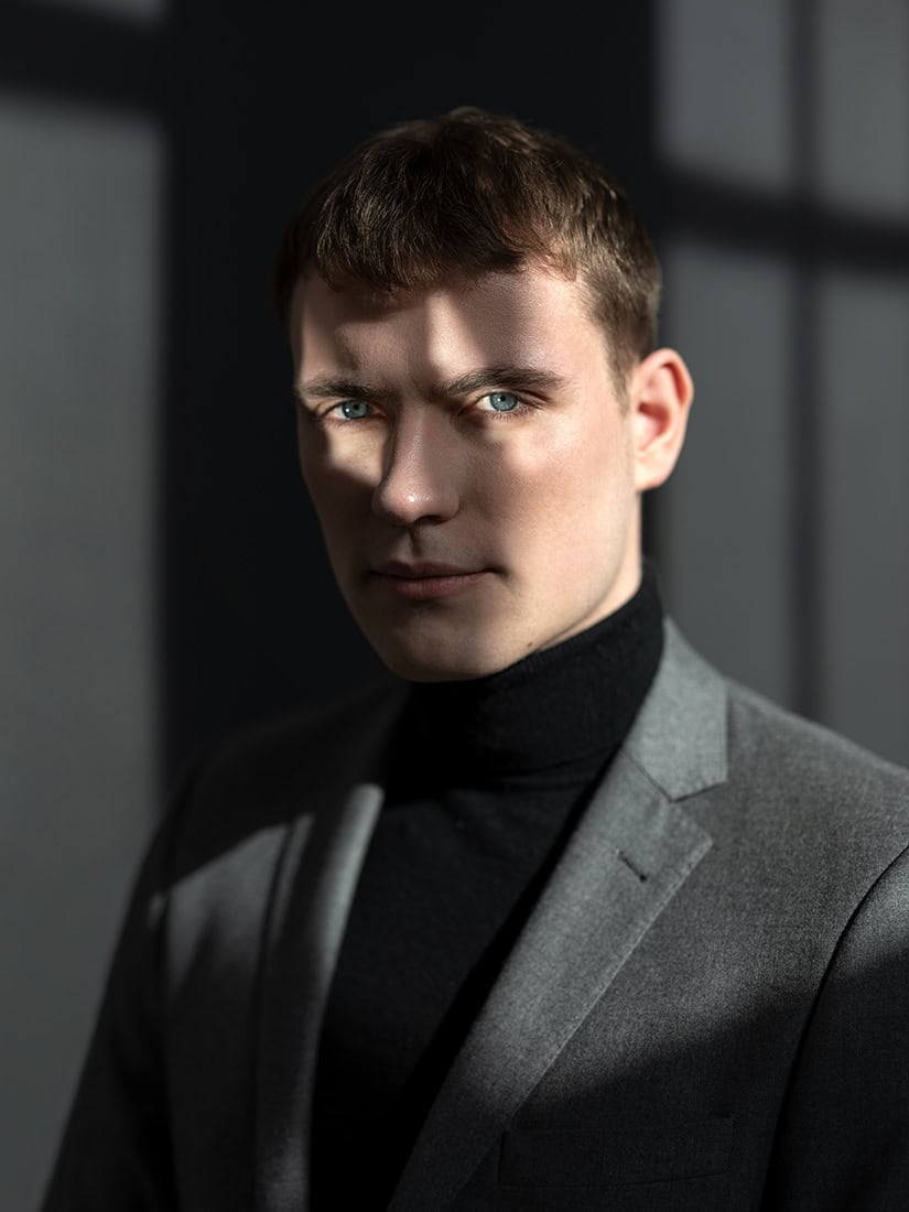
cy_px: 606
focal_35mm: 63
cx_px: 454
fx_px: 2206
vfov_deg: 30.7
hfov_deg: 23.3
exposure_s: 1/1250
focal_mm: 80
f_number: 2.2
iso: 100
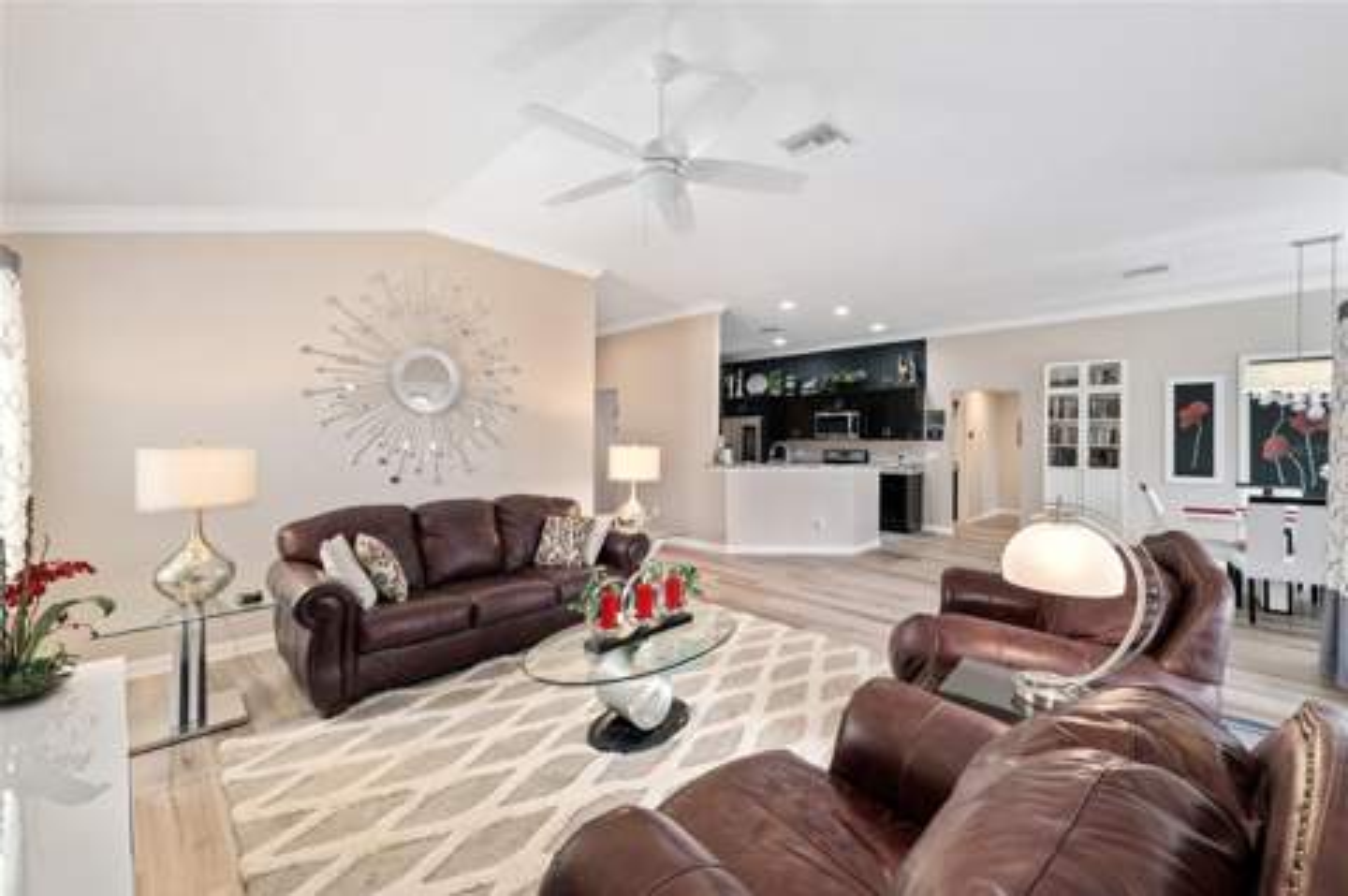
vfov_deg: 81.1
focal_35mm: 14
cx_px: 674
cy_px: 448
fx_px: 524
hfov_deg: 104.3
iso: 400
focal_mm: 14
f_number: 8
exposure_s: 1/13
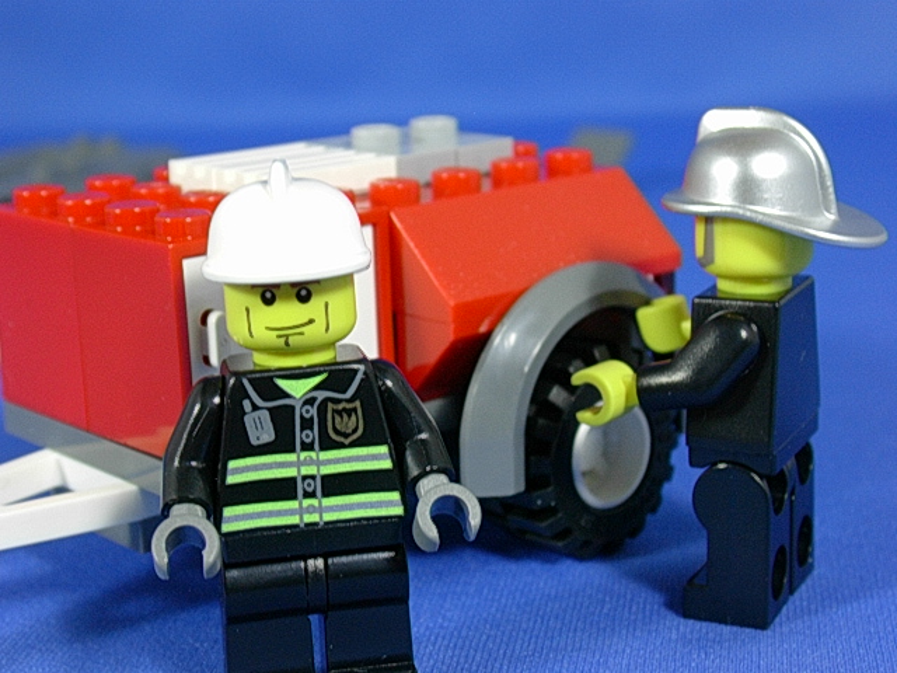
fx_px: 1840
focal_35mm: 71
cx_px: 448
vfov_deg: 20.7
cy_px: 336
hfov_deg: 27.4
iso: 70
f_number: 3.7
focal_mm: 10.8
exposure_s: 1/6.7
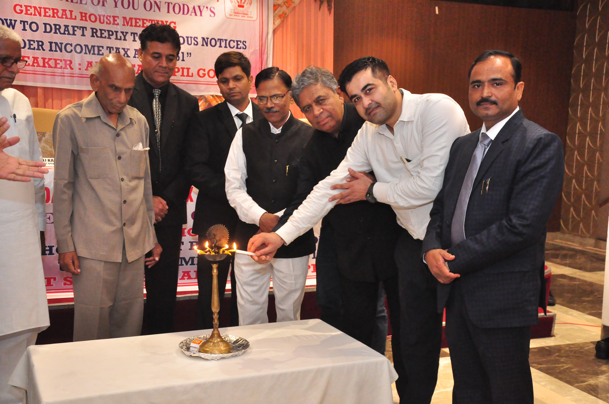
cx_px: 304
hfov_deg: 43.7
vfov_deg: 29.8
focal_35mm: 45
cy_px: 202
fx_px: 760
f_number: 5.6
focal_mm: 30
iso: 3200
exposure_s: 1/100
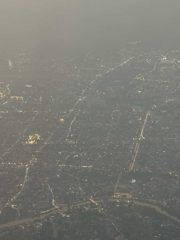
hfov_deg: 14.1
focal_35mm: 104
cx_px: 28
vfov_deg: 18.9
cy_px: 103
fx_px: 721
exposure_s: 1/42
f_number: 1.6
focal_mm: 5.96
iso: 160
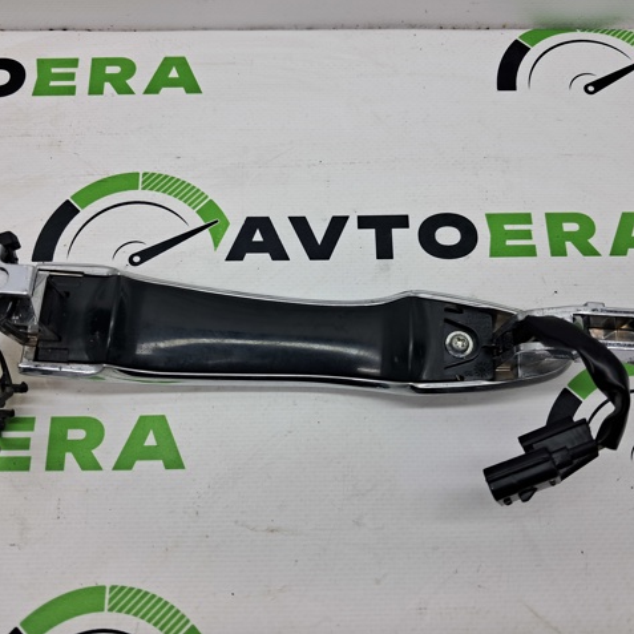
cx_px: 310
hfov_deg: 51.1
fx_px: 663
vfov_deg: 51.1
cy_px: 317
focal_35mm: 32
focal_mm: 4
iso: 50
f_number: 1.8
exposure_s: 1/100
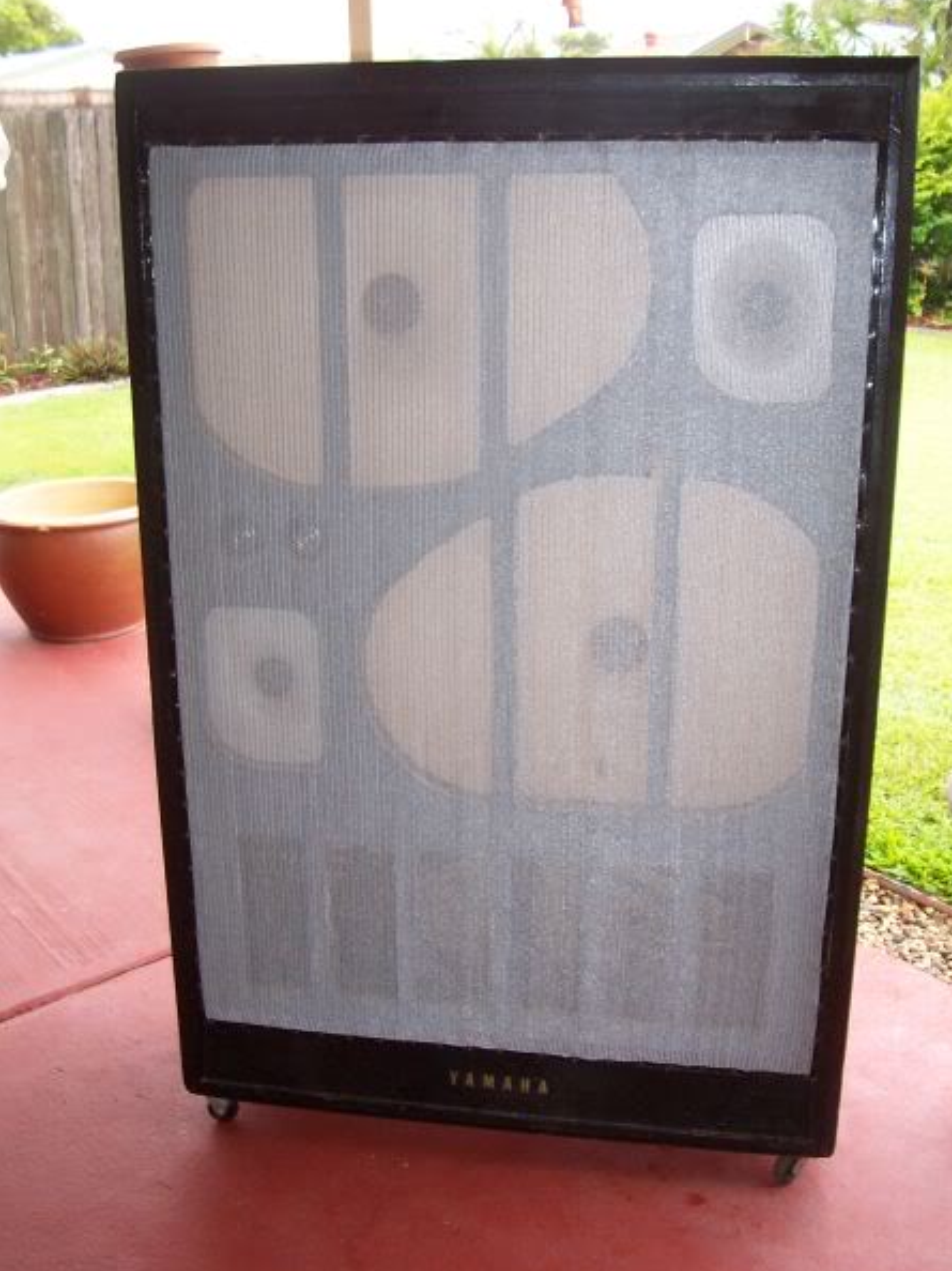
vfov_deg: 49.0
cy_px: 642
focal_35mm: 38
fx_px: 1394
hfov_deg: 37.7
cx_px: 487
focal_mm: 5.6
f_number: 2.8
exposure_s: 1/60
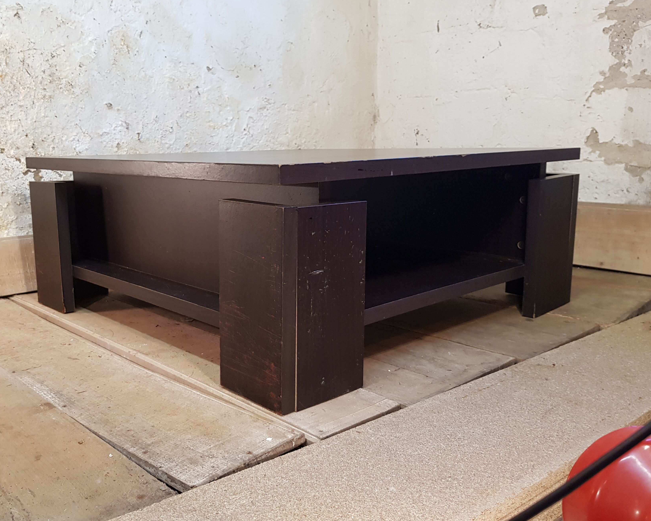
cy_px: 255
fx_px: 539
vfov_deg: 51.5
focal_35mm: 28
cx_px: 307
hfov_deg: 62.2
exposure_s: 1/50
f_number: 1.7
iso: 125
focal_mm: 4.2
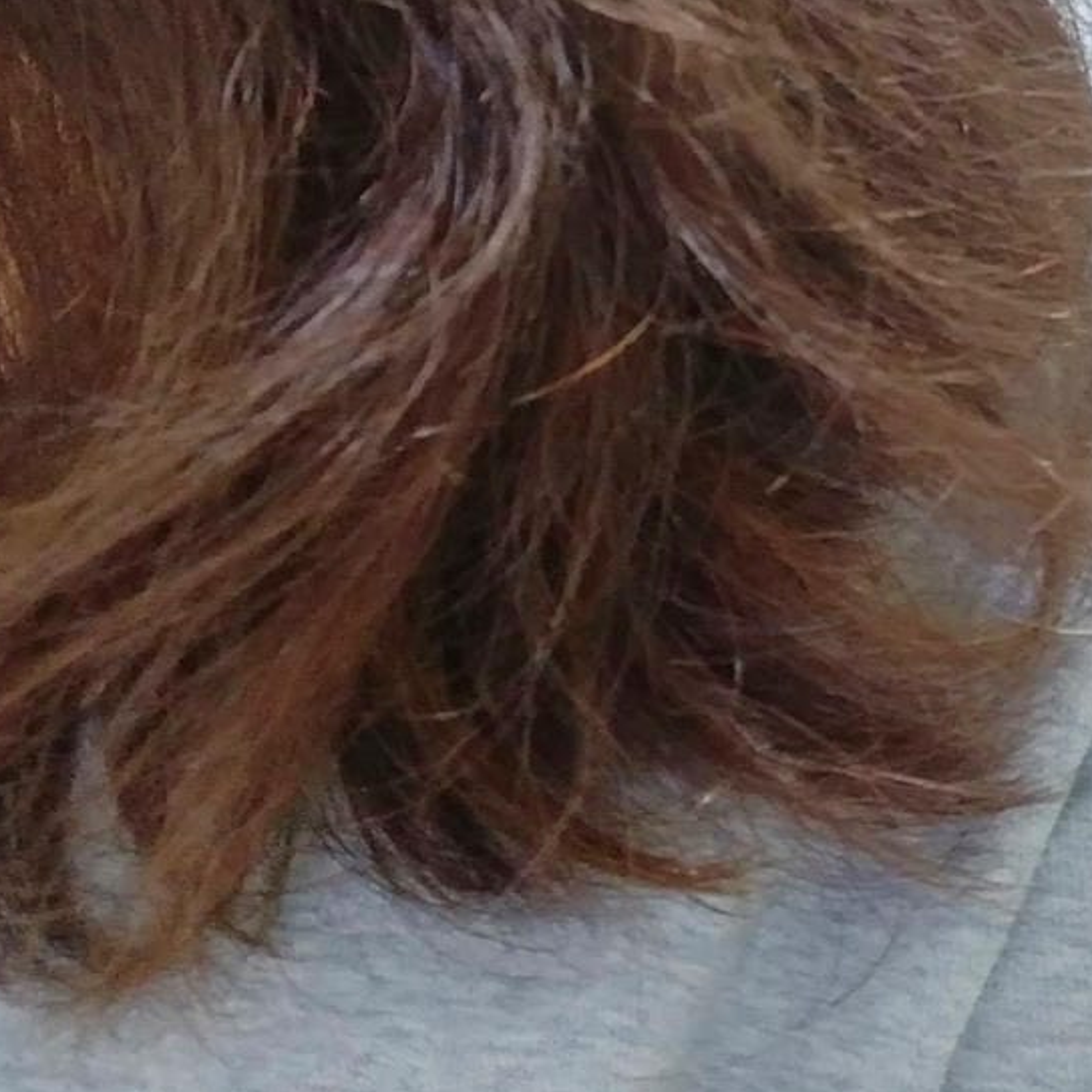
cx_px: 730
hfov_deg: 38.7
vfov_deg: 38.0
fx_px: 1535
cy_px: 253
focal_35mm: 43
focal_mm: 3.86
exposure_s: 1/5
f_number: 2
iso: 800
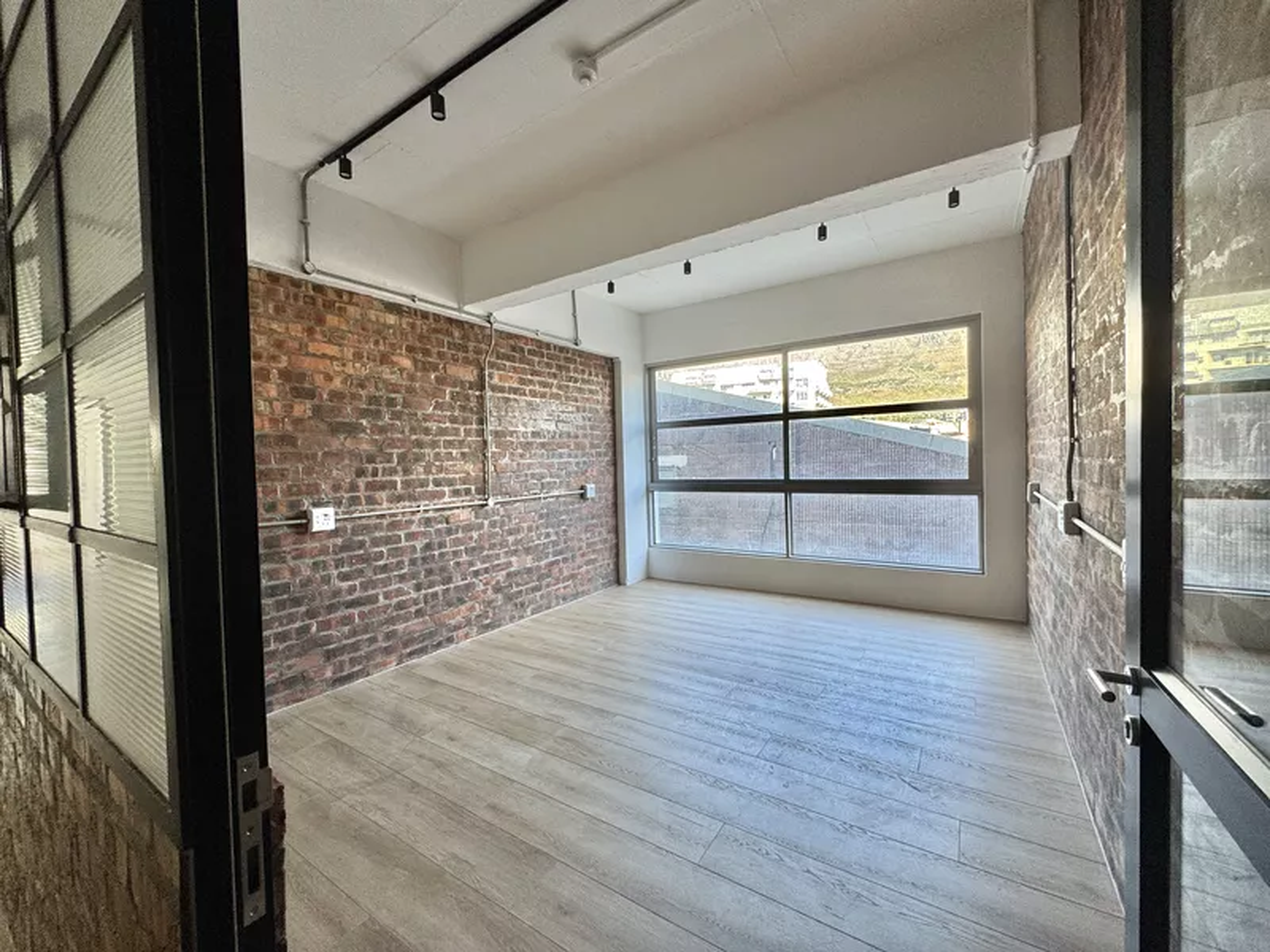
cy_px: 476
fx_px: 514
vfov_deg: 85.7
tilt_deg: -1.5
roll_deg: +1.3
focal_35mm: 14
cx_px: 635
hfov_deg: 102.1
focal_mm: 2.22
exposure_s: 1/99
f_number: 2.2
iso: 80
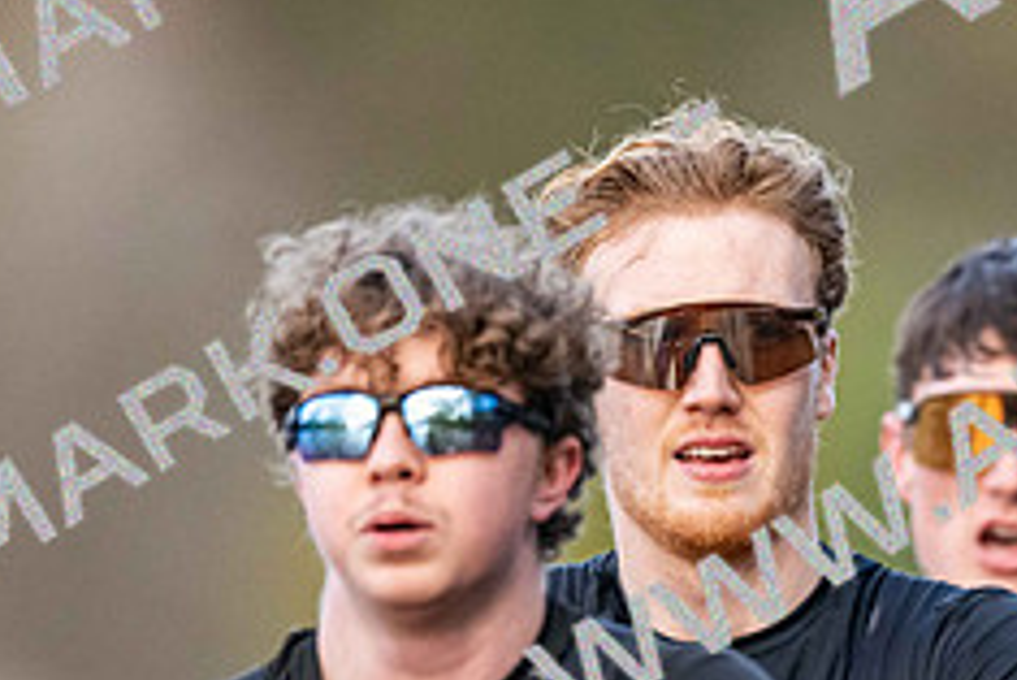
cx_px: 1060
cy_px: 730
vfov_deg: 0.9
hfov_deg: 1.4
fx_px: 41919
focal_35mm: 1483
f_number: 4
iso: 4000
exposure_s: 1/2500
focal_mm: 600
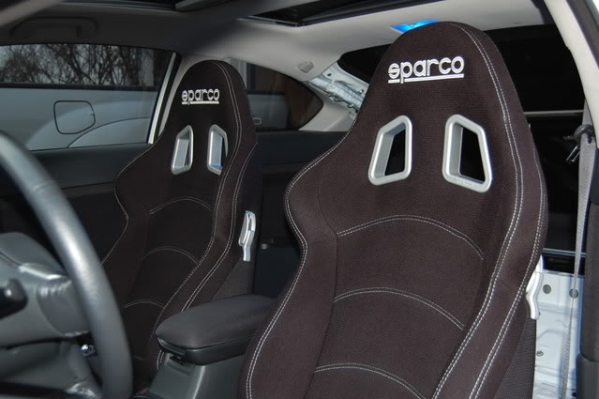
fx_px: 698
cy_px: 200
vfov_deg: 31.8
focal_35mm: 42
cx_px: 300
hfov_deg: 46.4
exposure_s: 1/60
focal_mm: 28
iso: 400
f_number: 4.2
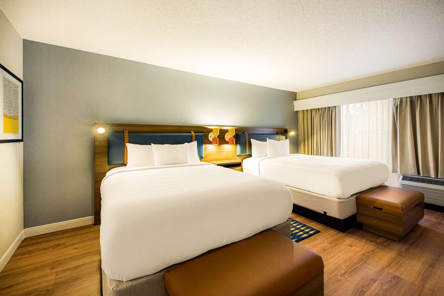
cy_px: 148
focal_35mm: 15
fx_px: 185
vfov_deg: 77.4
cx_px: 222
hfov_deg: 100.4
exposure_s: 1/8
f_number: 8
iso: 400
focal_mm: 15
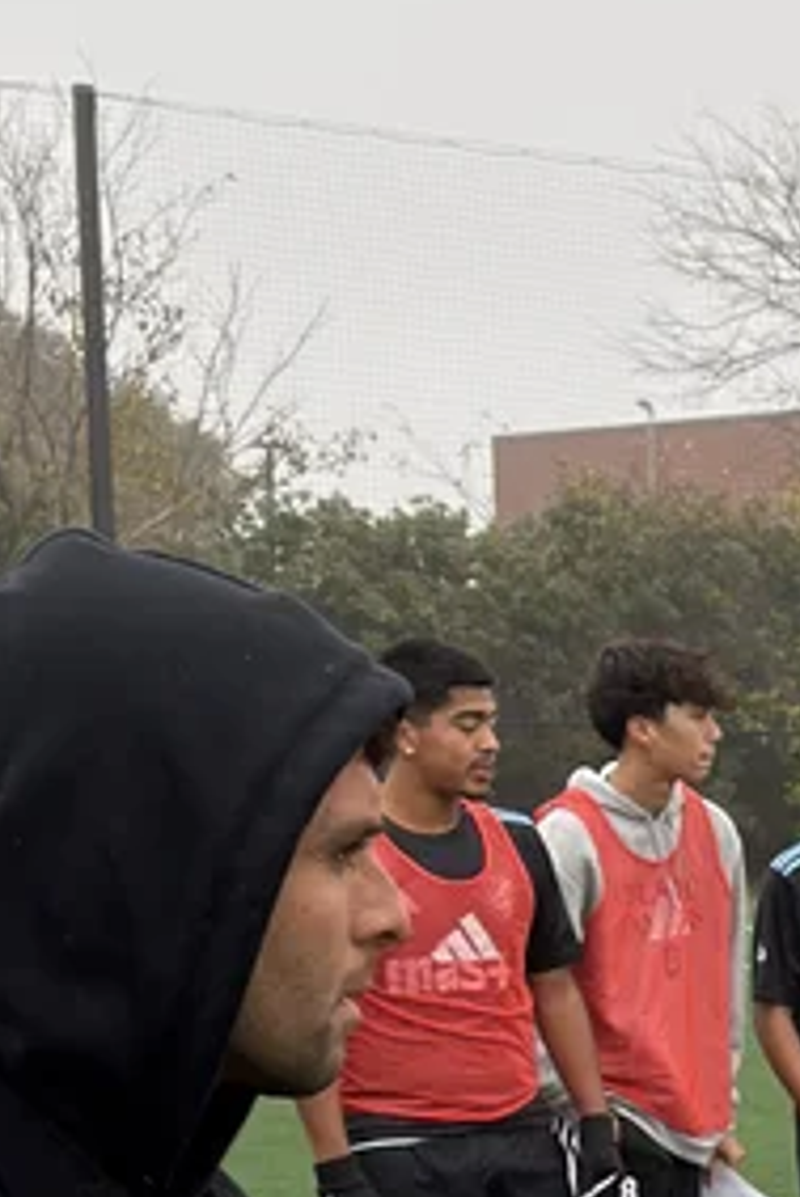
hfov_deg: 8.9
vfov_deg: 14.0
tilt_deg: -7.6
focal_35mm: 141
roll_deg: -0.5
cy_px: 1493
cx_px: 1820
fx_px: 4694
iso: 64
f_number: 1.78
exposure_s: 1/657
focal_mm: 6.76
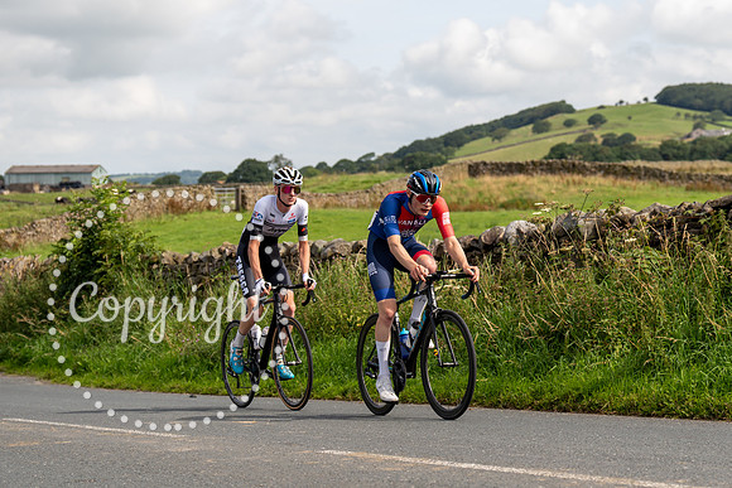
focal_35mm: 90
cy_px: 176
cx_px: 437
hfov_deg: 22.7
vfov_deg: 15.2
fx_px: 1823
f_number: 4
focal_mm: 70
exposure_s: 1/1000
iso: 100
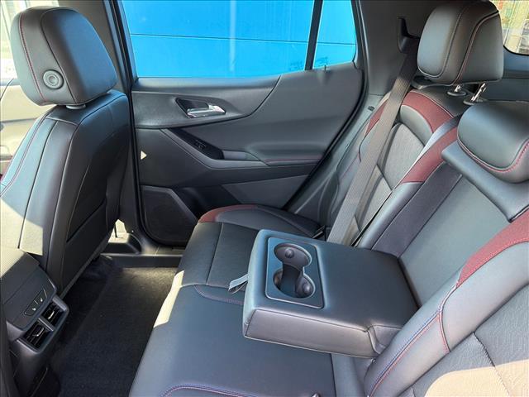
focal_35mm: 24
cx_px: 264
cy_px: 198
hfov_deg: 71.6
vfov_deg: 56.8
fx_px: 367
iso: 250
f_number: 1.78
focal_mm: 6.76
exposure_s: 1/60
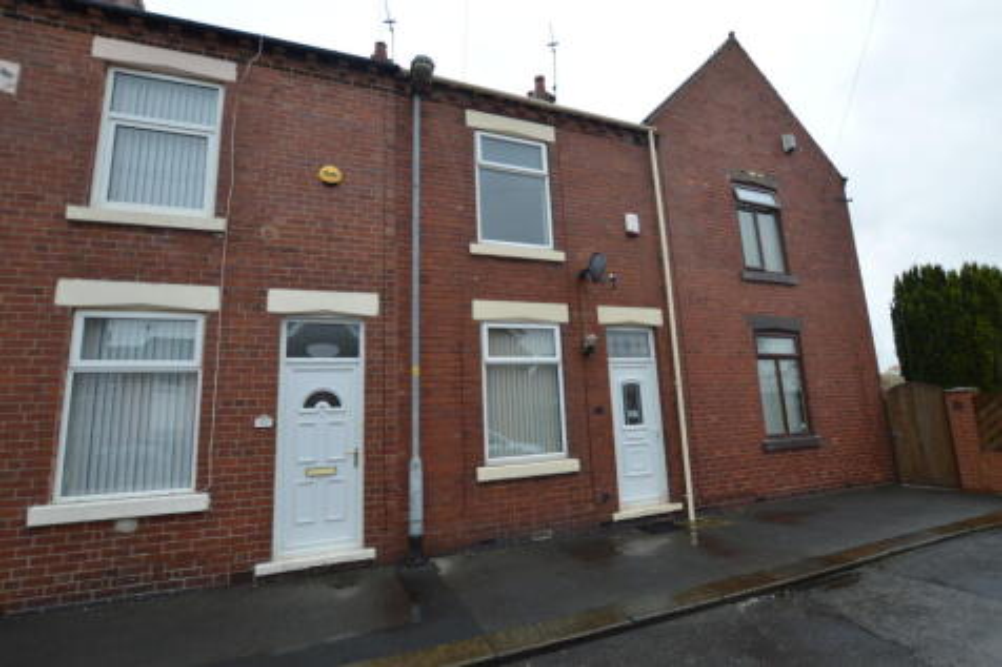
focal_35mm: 16
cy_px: 334
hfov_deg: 95.0
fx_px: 459
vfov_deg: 72.0
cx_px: 501
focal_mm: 11
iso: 400
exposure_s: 1/125
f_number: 5.6
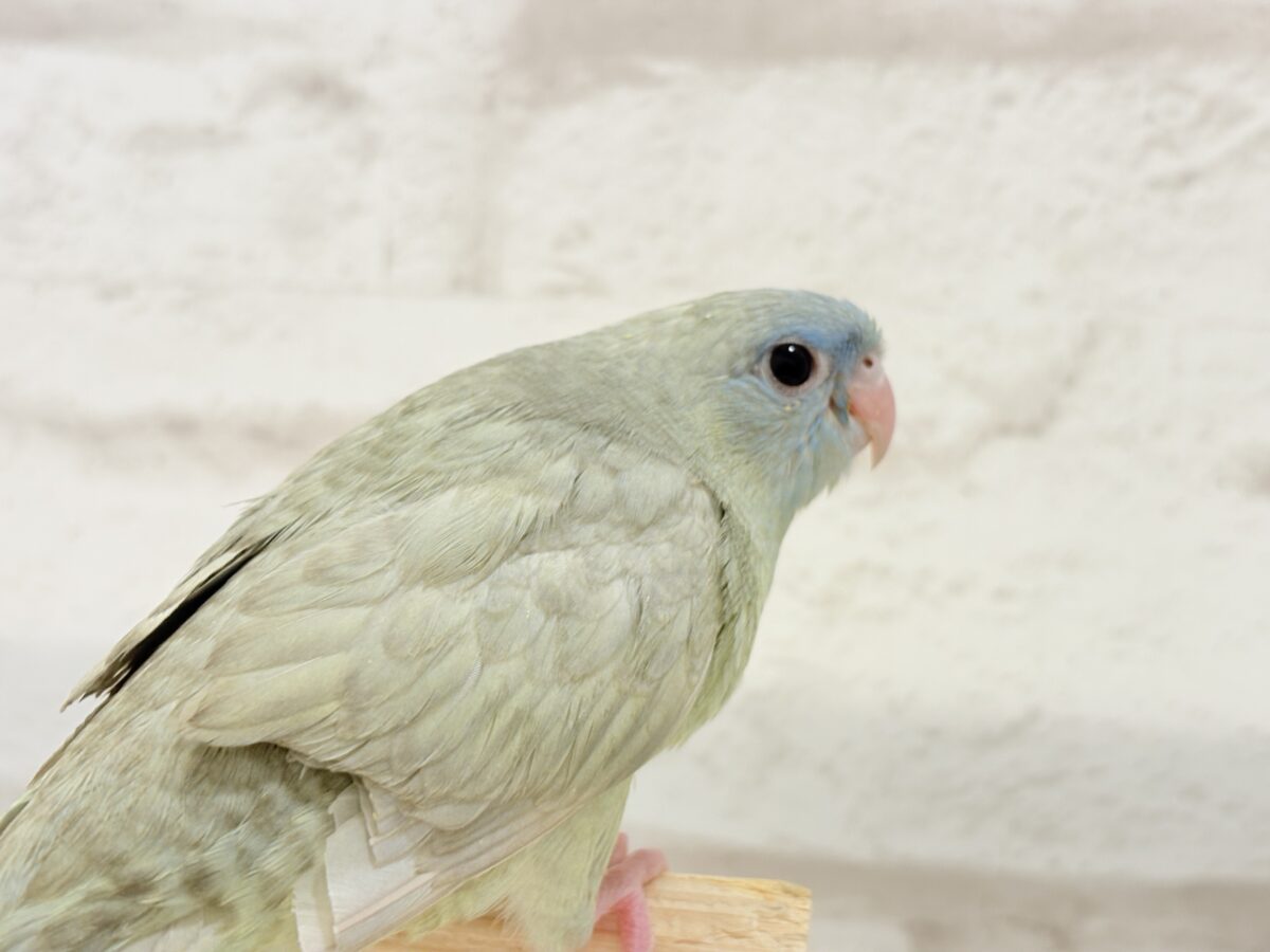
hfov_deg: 36.8
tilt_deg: -9.3
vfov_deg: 28.0
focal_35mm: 52
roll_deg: -0.5
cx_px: 635
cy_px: 476
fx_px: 1908
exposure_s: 1/50
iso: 50
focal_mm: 5.96
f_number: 1.6
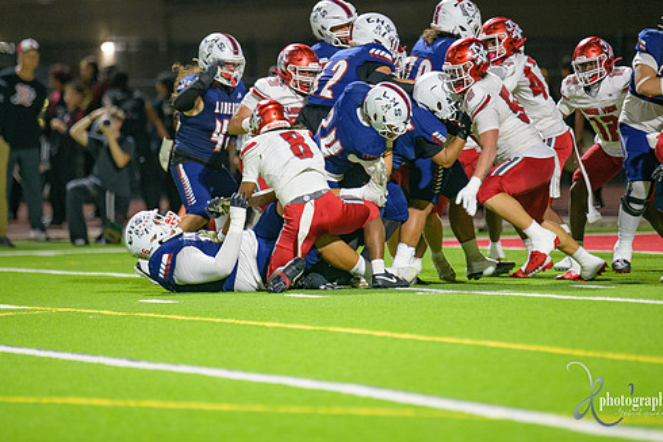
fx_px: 6539
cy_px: 199
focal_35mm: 355
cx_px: 319
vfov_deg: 3.9
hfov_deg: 5.8
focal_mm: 300
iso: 2000
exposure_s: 1/250
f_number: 2.8
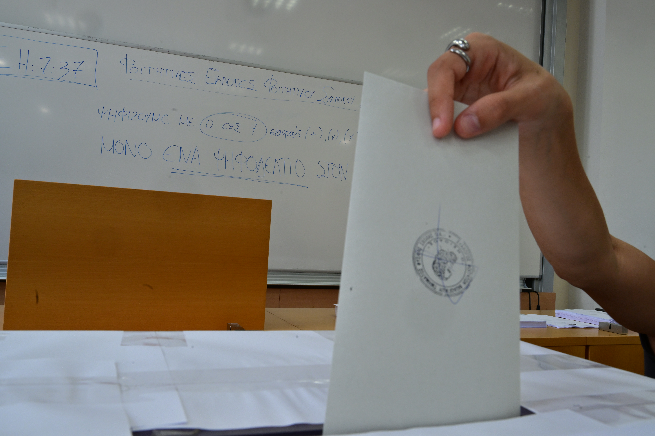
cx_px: 328
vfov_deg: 42.3
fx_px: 564
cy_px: 218
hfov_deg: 60.3
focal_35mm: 31
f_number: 18
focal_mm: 31
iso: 1250
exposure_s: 1/20
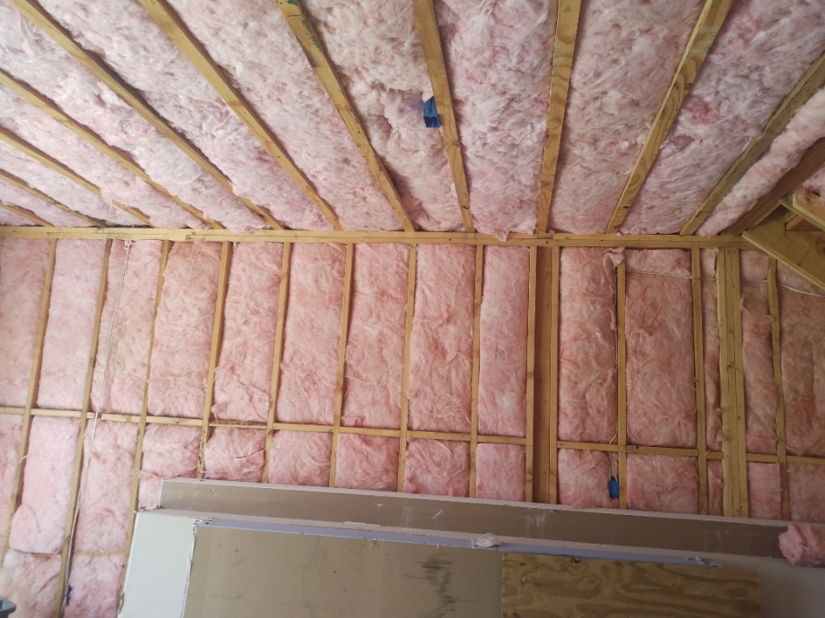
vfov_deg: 66.0
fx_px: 477
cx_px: 412
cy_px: 309
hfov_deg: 81.7
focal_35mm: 20
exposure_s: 1/171
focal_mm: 3.54
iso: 100
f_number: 2
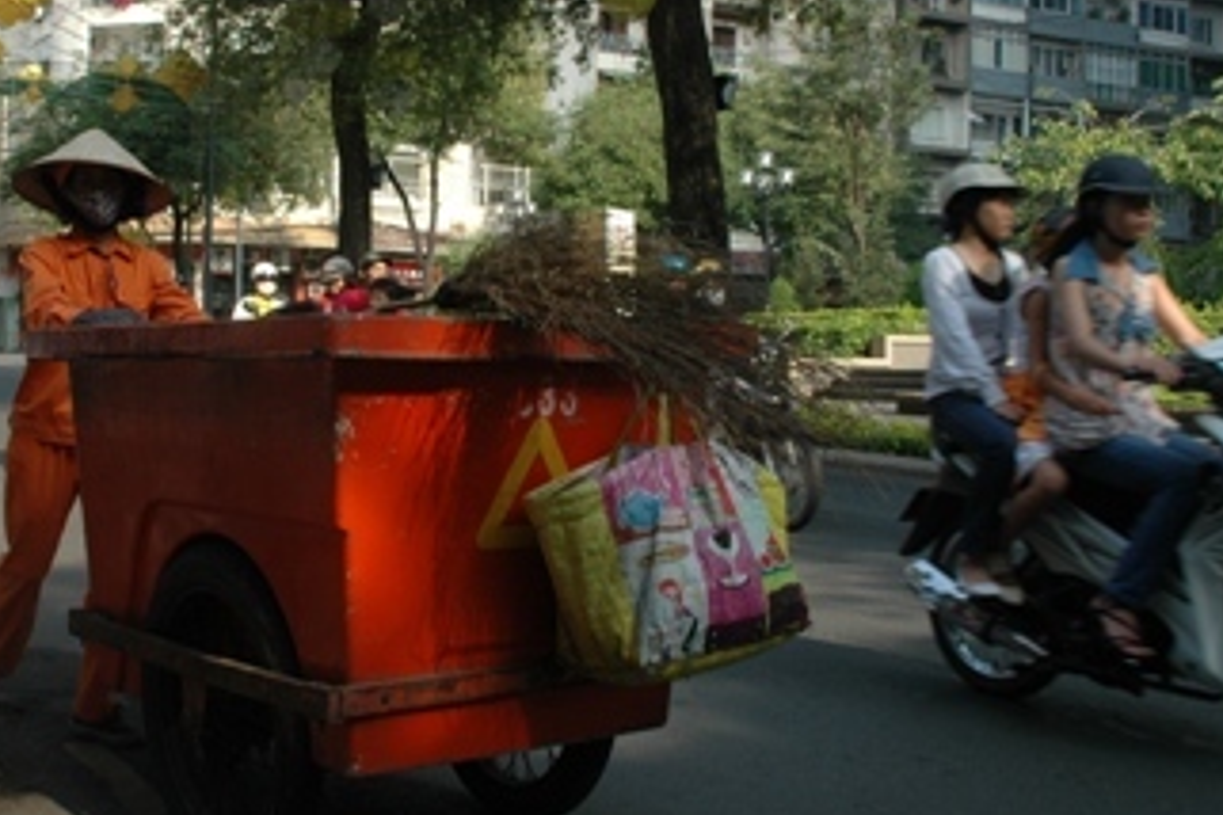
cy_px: 305
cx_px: 465
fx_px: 1563
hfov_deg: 42.4
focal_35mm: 46
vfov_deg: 29.1
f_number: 7.1
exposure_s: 1/200
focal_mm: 22
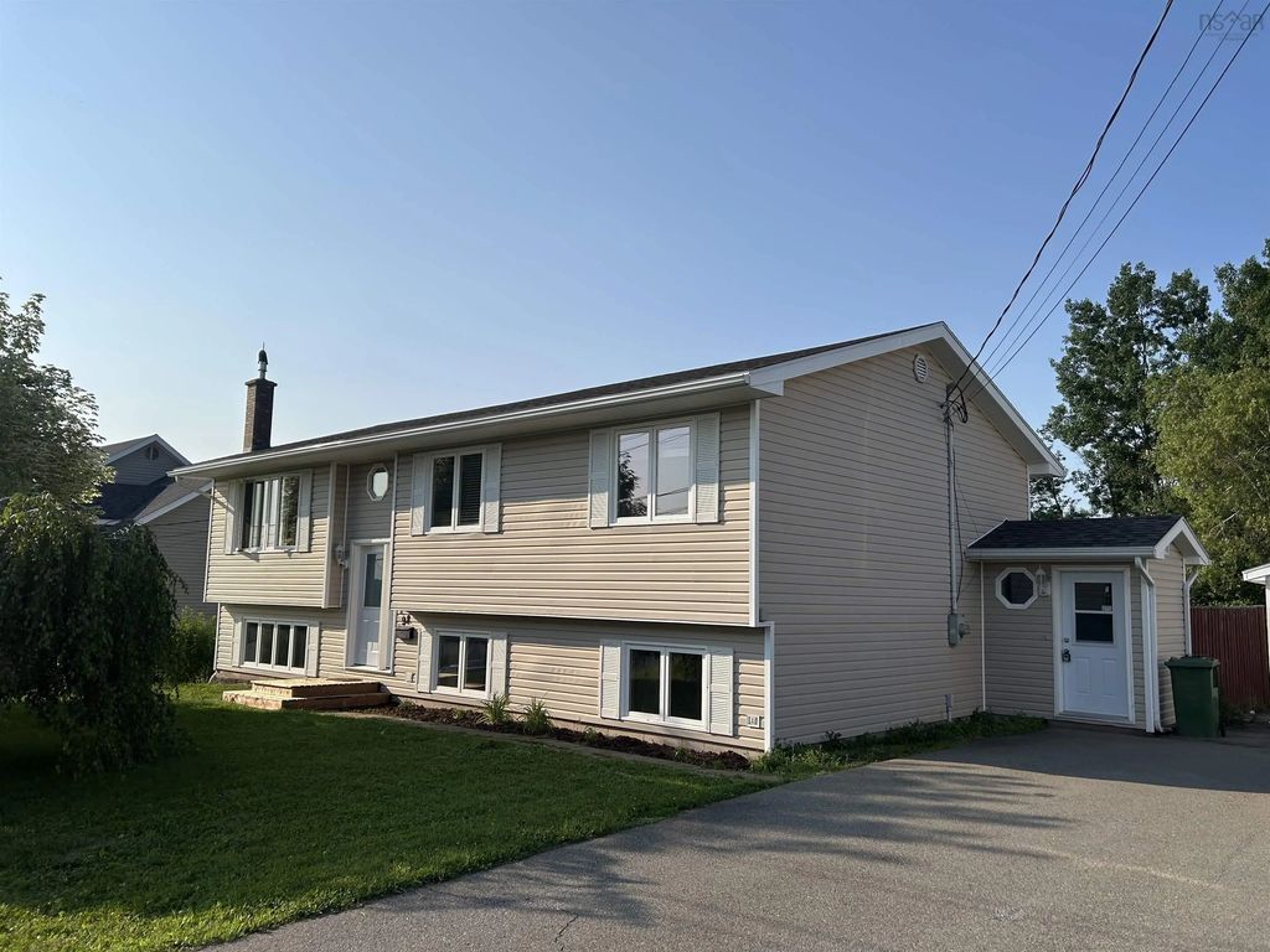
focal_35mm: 26
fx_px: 954
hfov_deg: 67.3
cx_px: 635
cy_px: 476
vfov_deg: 53.1
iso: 50
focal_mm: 5.7
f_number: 1.5
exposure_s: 1/6211
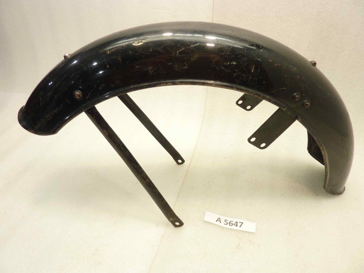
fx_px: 263
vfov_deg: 54.9
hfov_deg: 69.4
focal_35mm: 25
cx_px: 182
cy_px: 136
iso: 80
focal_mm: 4.1
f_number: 3.3
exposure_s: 1/15
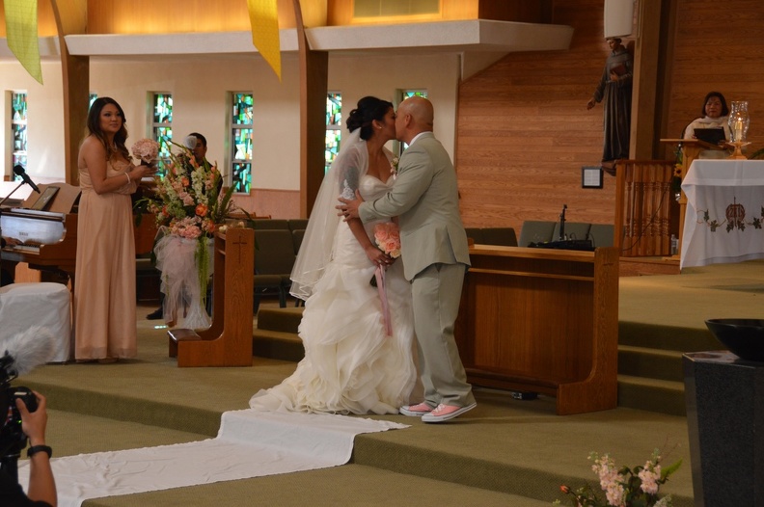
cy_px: 254
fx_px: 1780
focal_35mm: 84
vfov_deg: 16.2
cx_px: 382
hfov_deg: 24.2
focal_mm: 56
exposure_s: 1/60
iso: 720
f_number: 4.8
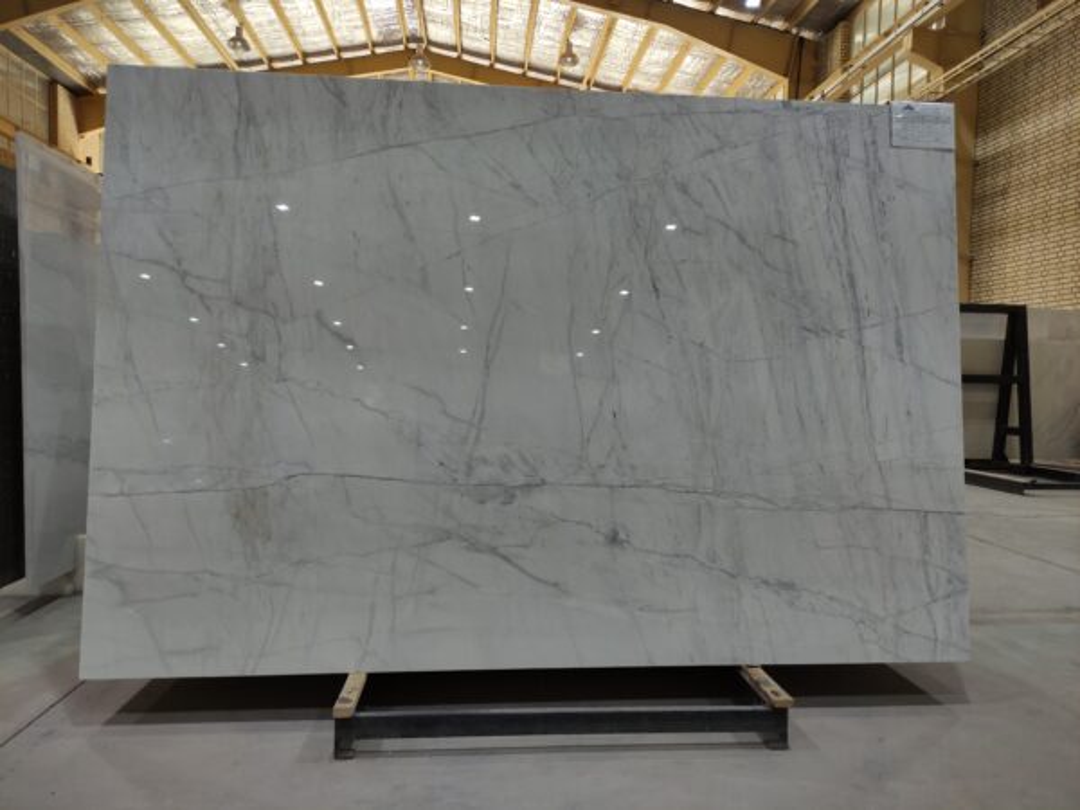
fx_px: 780
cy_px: 405
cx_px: 540
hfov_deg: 69.4
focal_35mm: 25
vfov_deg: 54.9
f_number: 1.89
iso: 166
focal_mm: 5.43
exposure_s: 1/60
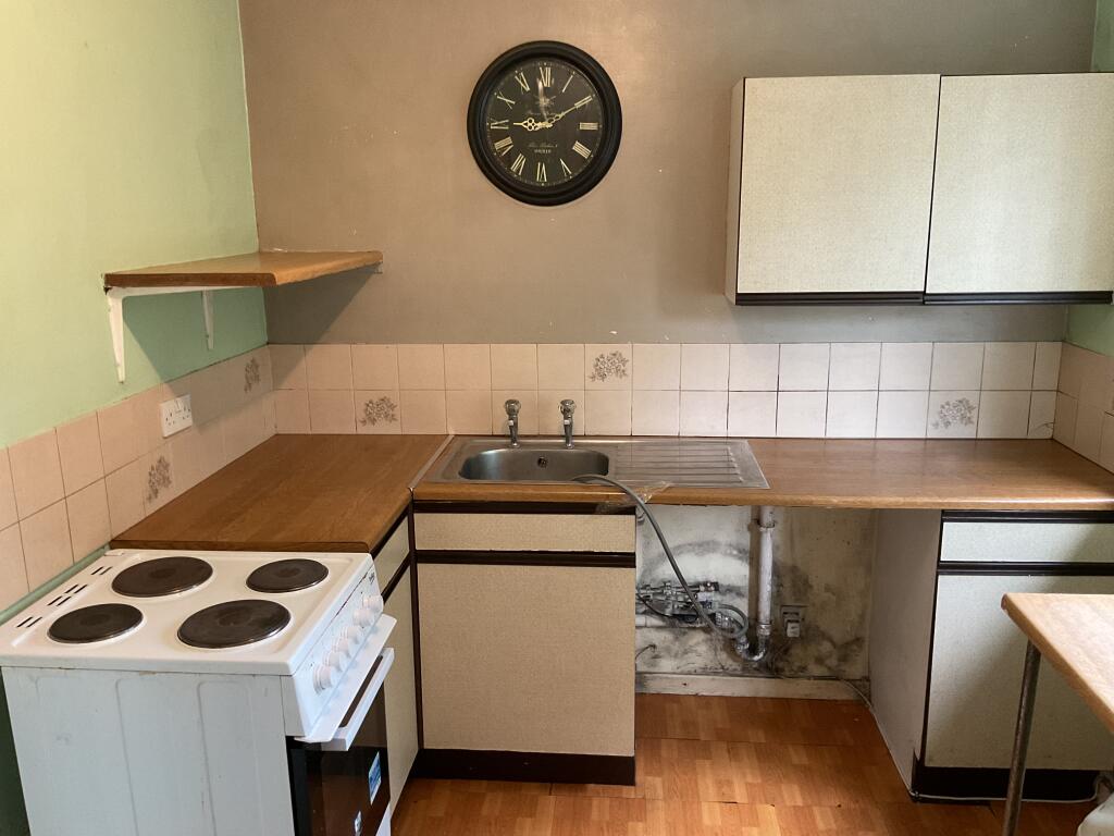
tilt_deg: -13.1
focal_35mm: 29
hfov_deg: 61.7
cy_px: 418
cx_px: 557
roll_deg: +0.5
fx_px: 933
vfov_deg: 48.2
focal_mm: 3
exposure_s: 1/60
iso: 250
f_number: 1.8
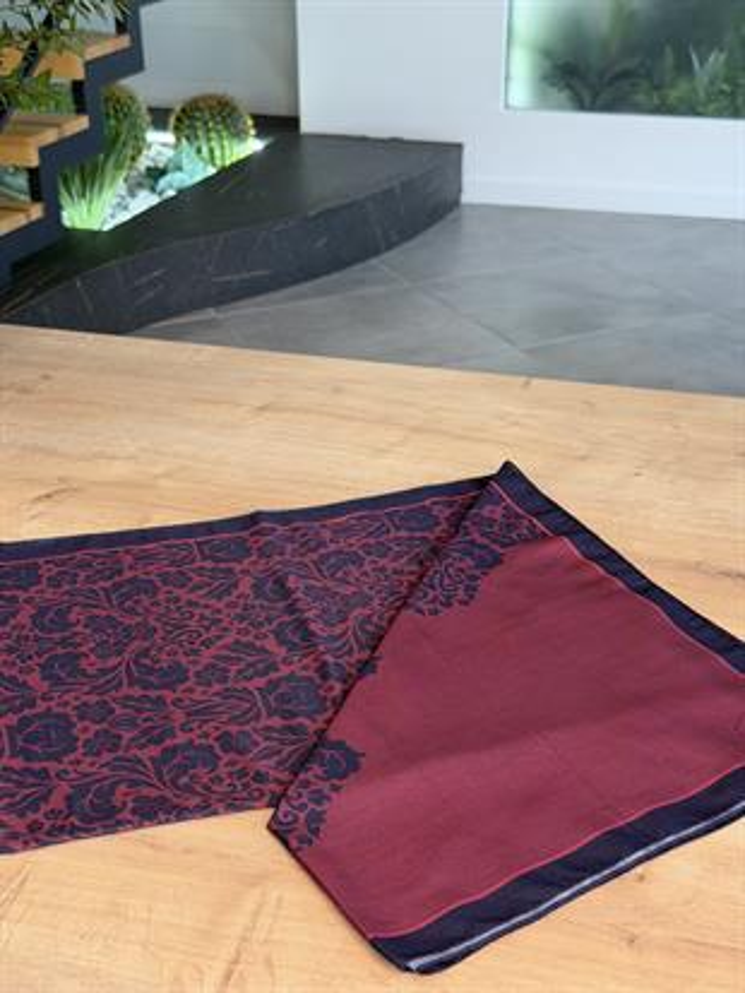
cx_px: 372
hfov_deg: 30.3
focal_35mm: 48
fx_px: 1377
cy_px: 496
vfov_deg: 39.6
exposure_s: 1/119
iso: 64
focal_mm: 6.76
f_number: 1.78
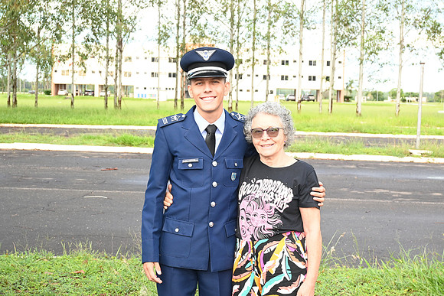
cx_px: 222
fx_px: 740
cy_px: 148
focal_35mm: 60
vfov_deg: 22.6
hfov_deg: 33.4
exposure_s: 1/250
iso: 800
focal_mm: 40
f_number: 6.3
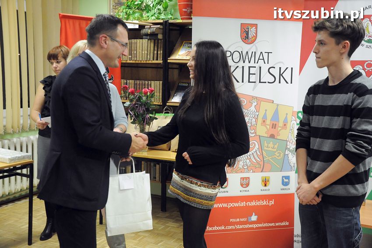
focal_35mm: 42
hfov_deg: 46.4
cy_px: 124
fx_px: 434
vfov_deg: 31.8
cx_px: 186
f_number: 4.5
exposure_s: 1/80
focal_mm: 28
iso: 2500
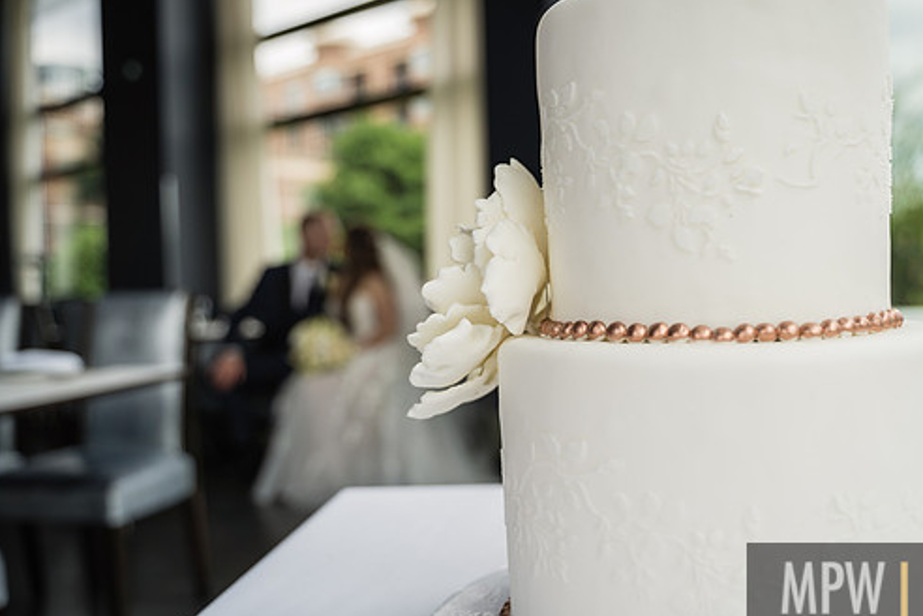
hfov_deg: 56.9
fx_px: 846
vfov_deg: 40.0
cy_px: 298
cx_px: 538
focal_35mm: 33
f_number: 3.2
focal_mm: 28
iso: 100
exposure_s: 1/250
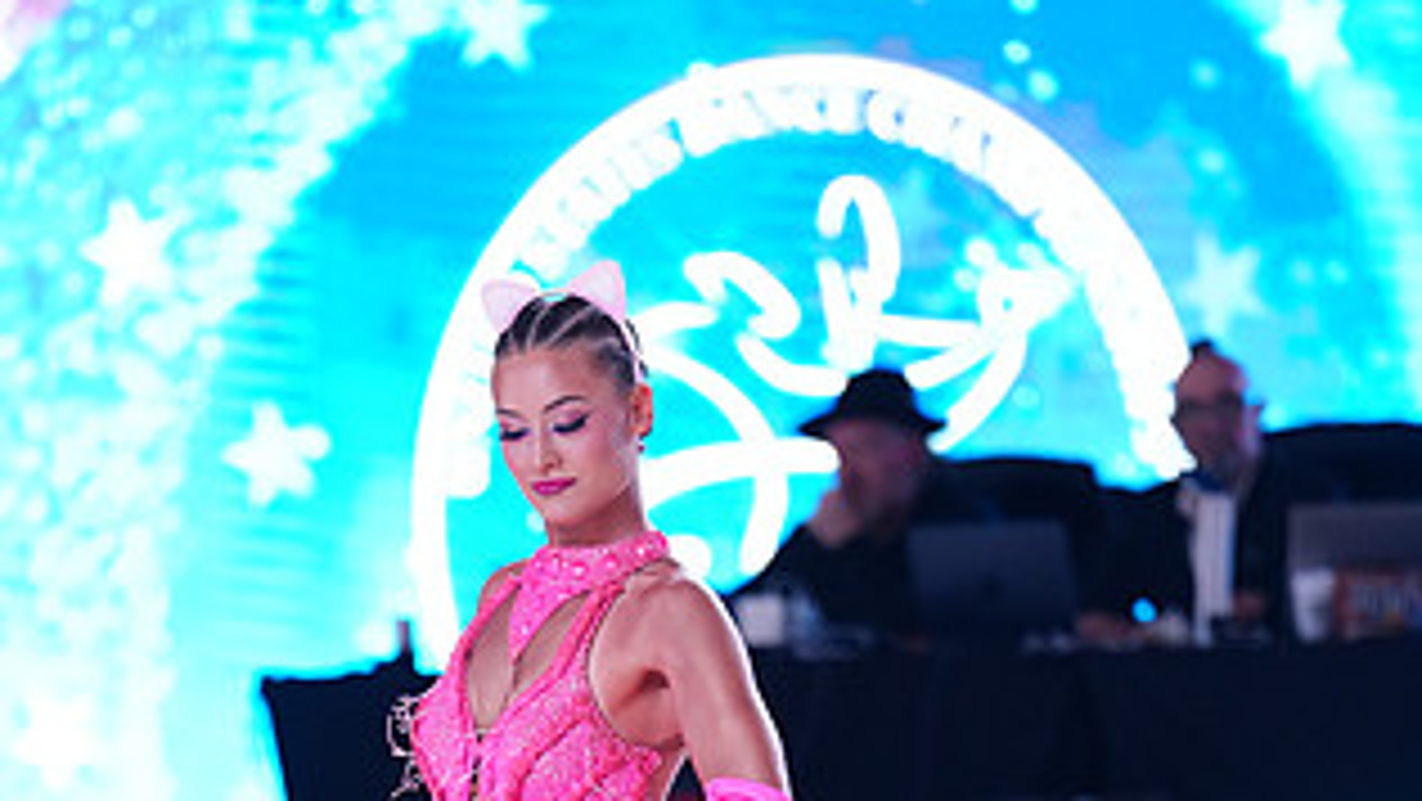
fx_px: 12749
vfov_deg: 3.6
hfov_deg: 6.4
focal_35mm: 338
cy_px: 1062
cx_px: 619
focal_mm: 176
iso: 1600
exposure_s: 1/640
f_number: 2.8
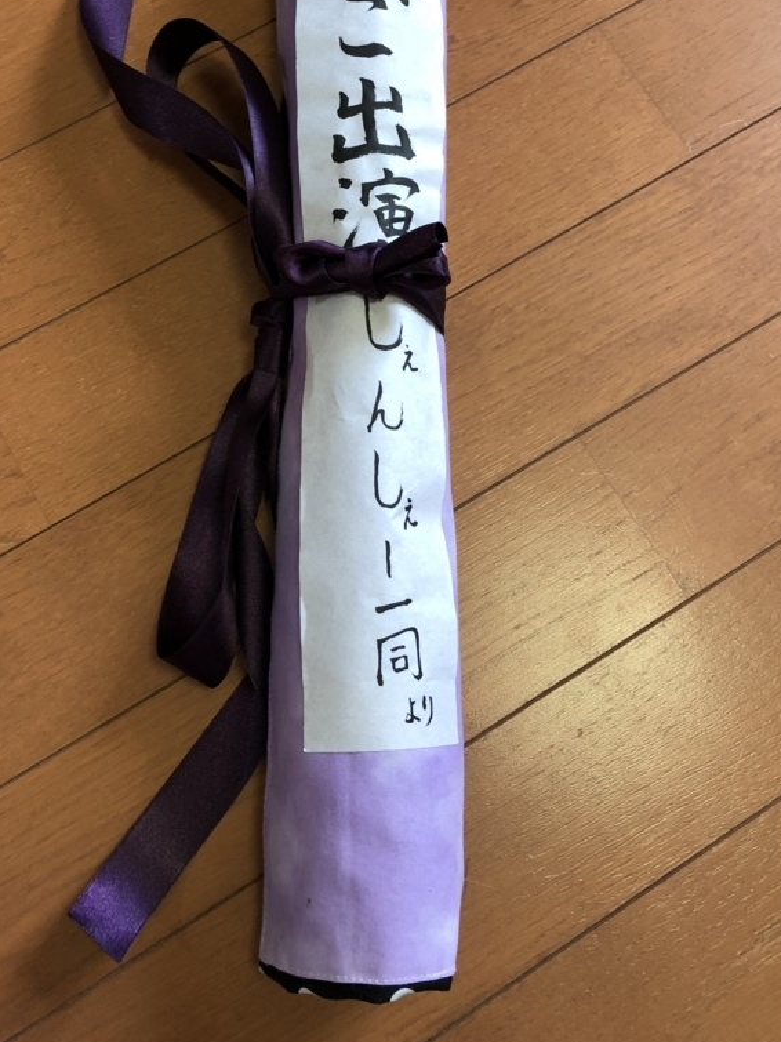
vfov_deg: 48.2
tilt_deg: -73.1
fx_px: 1143
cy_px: 356
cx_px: 373
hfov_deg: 37.7
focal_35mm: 38
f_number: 1.8
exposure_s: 1/25
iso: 40
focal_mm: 3.99
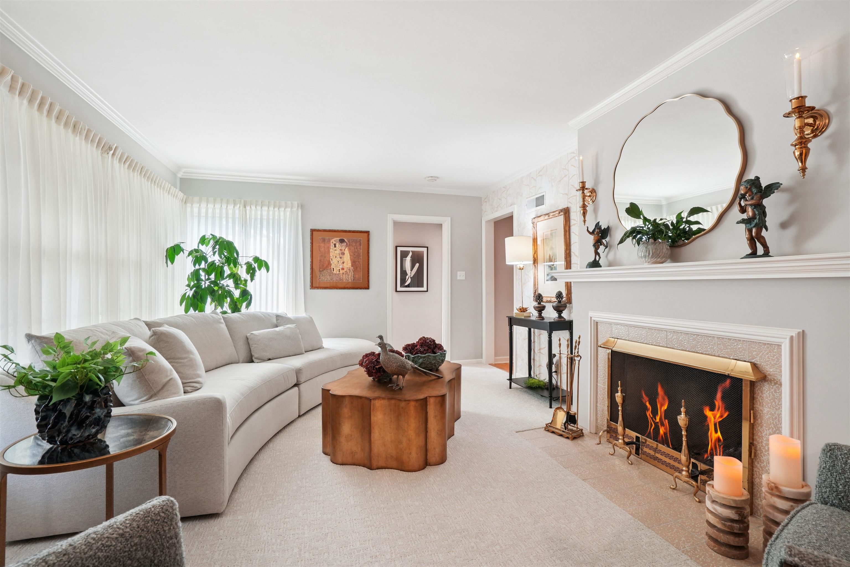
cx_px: 425
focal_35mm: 16
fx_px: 378
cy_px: 284
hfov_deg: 96.7
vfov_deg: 73.7
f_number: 10
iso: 800
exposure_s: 1/20
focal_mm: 16
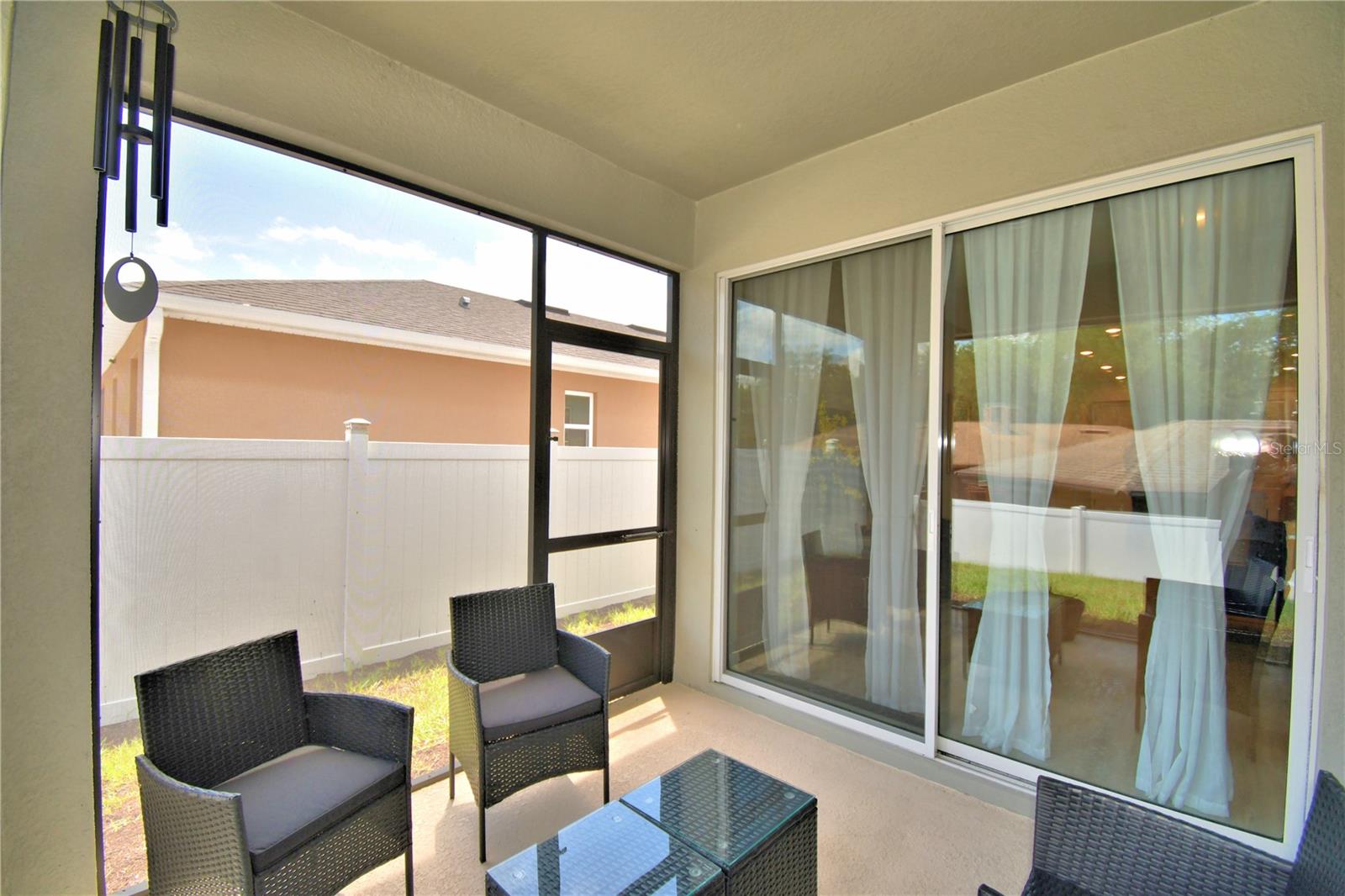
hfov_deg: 100.4
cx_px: 672
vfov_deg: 77.3
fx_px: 560
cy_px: 448
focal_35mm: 15
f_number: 4.5
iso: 100
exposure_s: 1/125
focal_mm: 10
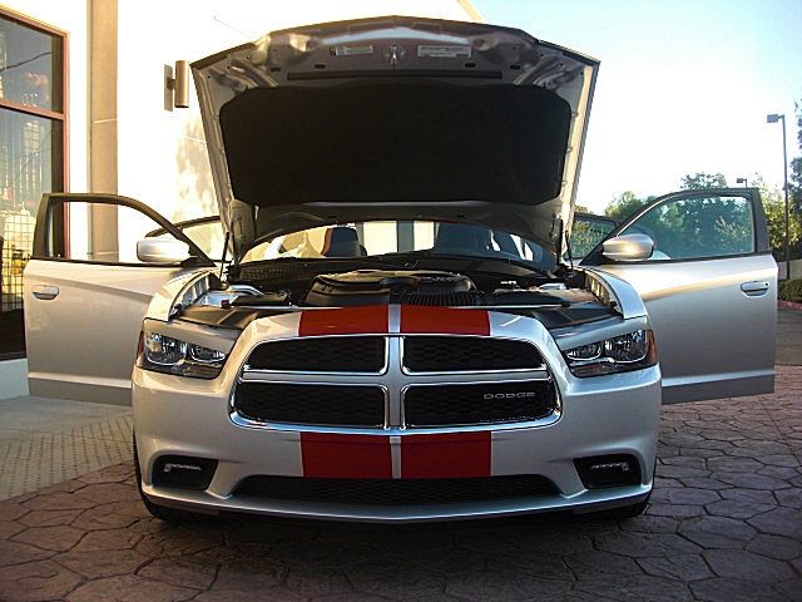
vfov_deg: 39.7
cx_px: 401
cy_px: 301
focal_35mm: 36
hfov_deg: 51.4
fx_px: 834
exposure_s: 1/125
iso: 50
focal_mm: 6.3
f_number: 2.8
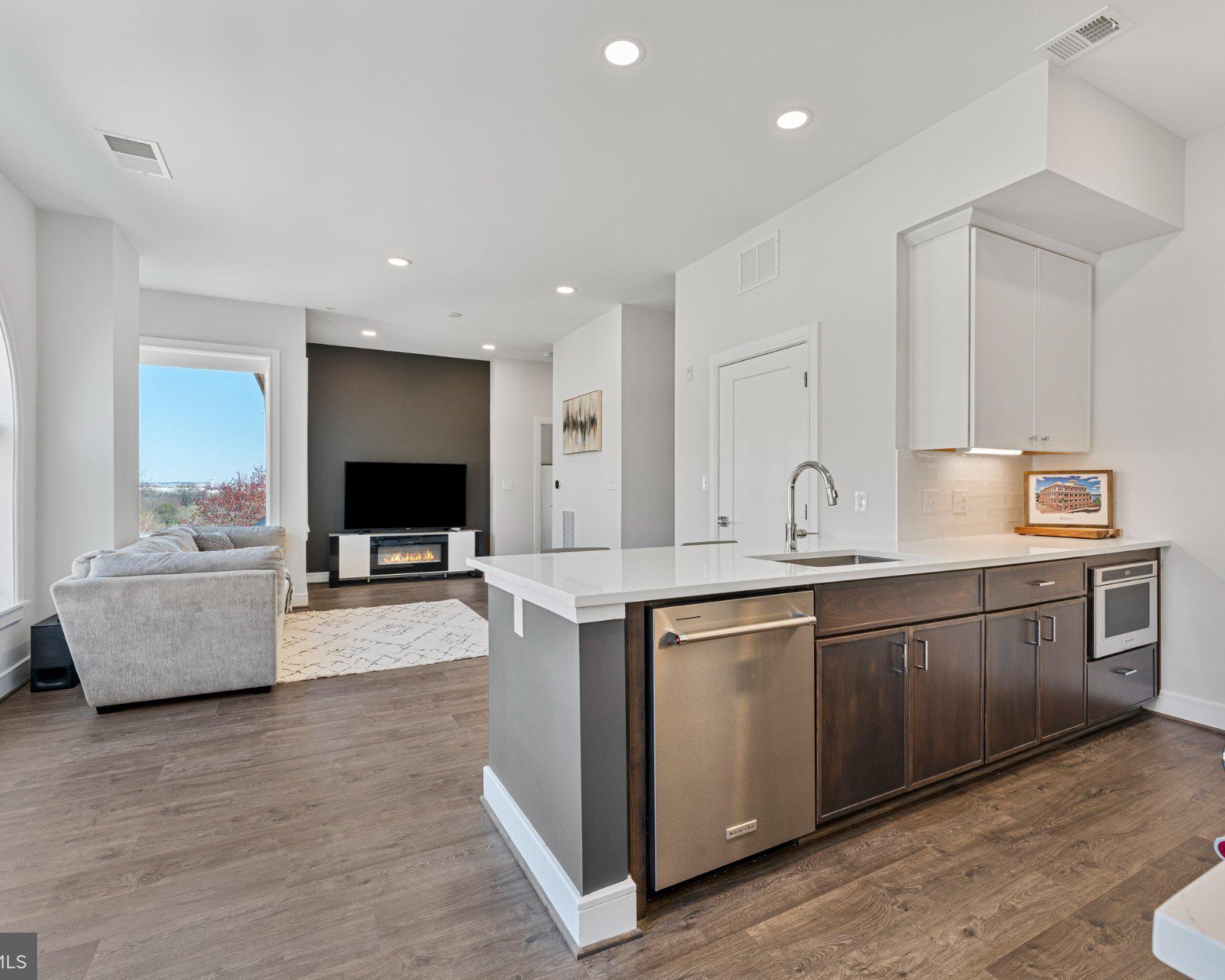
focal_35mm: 16
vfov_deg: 80.4
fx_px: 580
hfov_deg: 93.1
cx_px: 622
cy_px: 489
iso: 320
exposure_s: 1/6
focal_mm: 14
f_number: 11
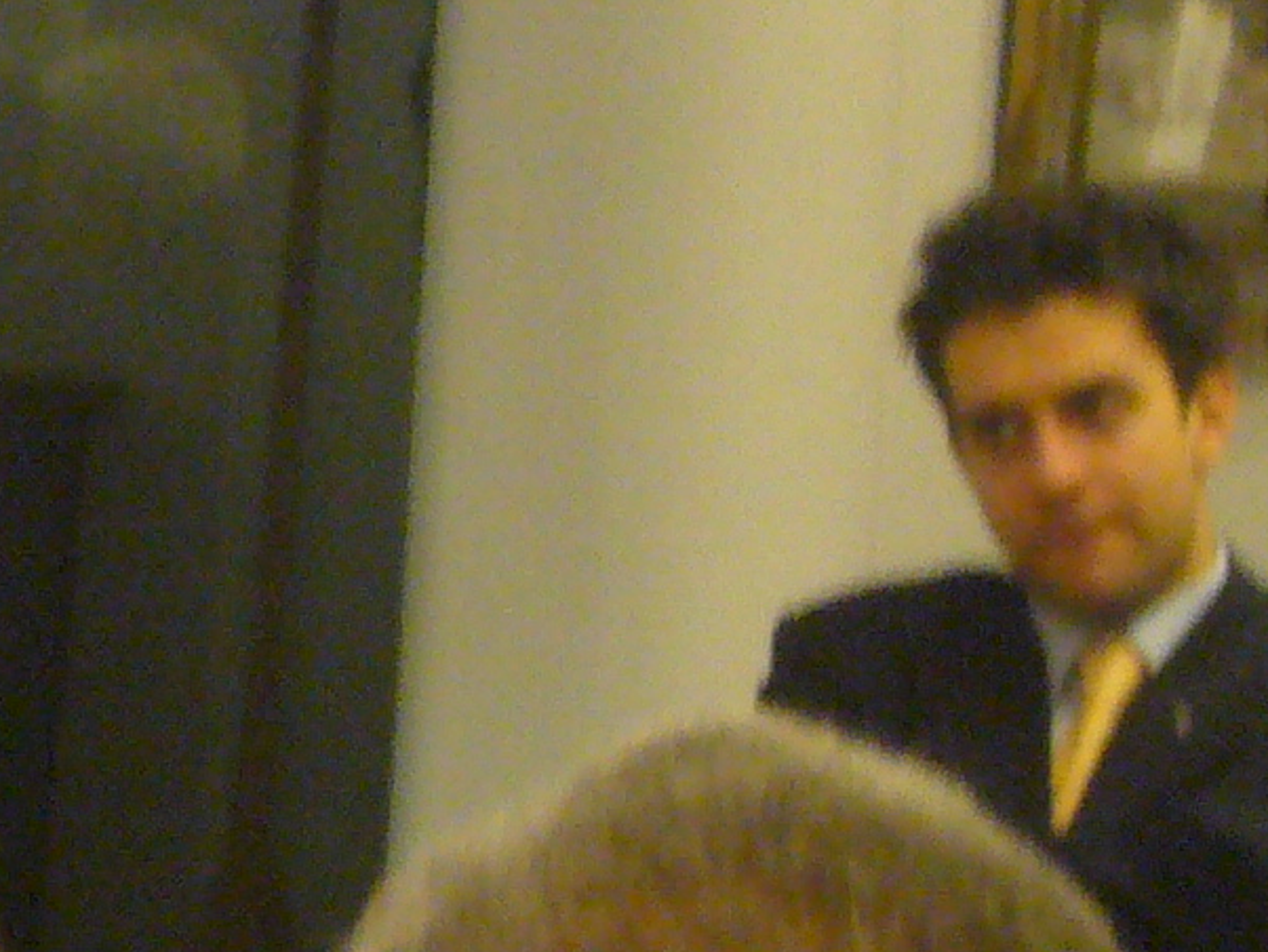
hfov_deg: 4.0
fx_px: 17993
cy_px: 1007
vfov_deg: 3.0
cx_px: -1632
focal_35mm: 491
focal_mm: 17.4
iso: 200
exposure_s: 1/8
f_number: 5
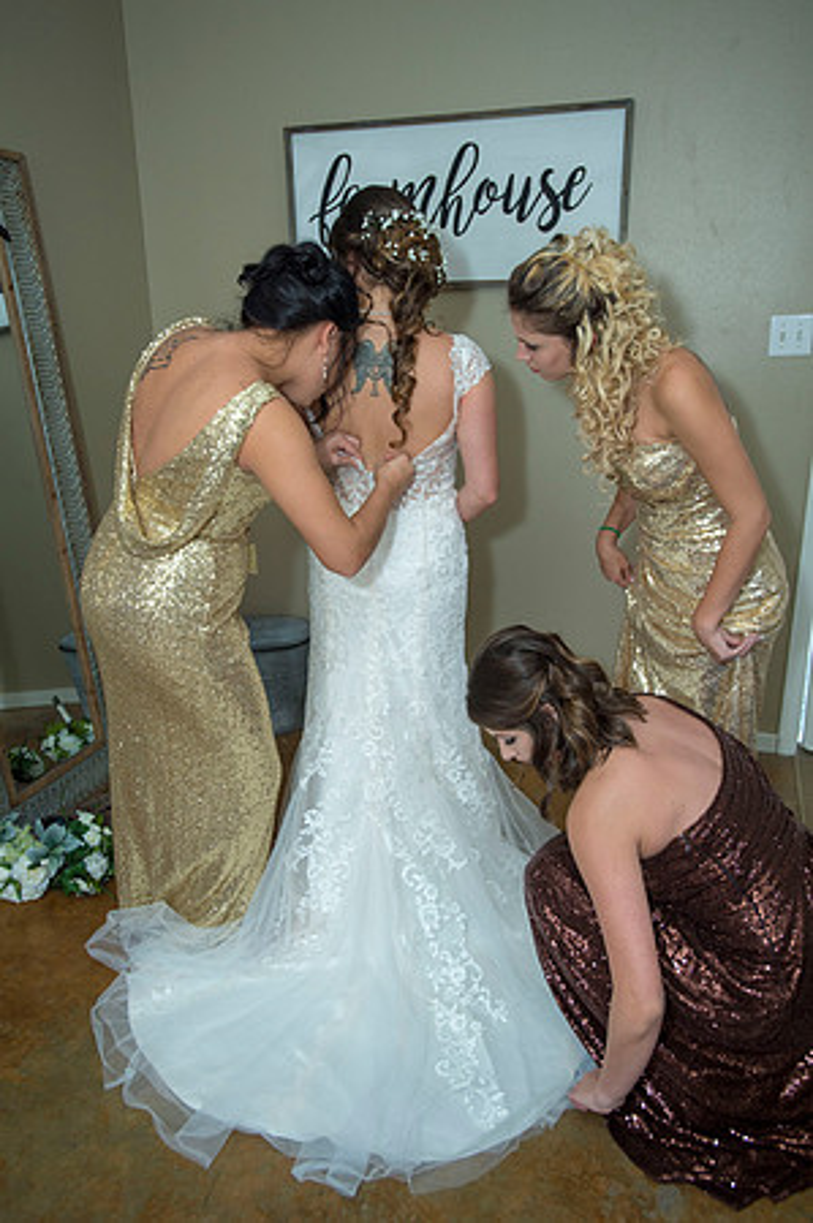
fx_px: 951
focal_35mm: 28
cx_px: 406
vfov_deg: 65.5
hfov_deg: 46.3
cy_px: 612
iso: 1250
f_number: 3.5
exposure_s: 1/200
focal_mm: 28
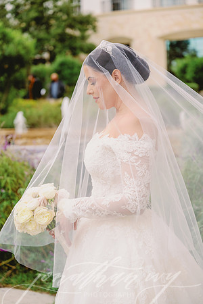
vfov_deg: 28.8
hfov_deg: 19.5
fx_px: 592
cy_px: 152
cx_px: 102
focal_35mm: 70
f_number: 3.2
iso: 160
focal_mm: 70
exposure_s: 1/200
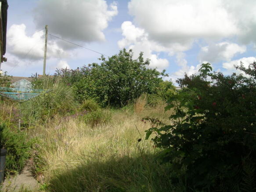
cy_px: 96
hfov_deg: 63.5
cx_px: 128
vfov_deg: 49.7
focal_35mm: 28
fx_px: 207
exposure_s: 1/216
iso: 50
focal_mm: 5.8
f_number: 7.1
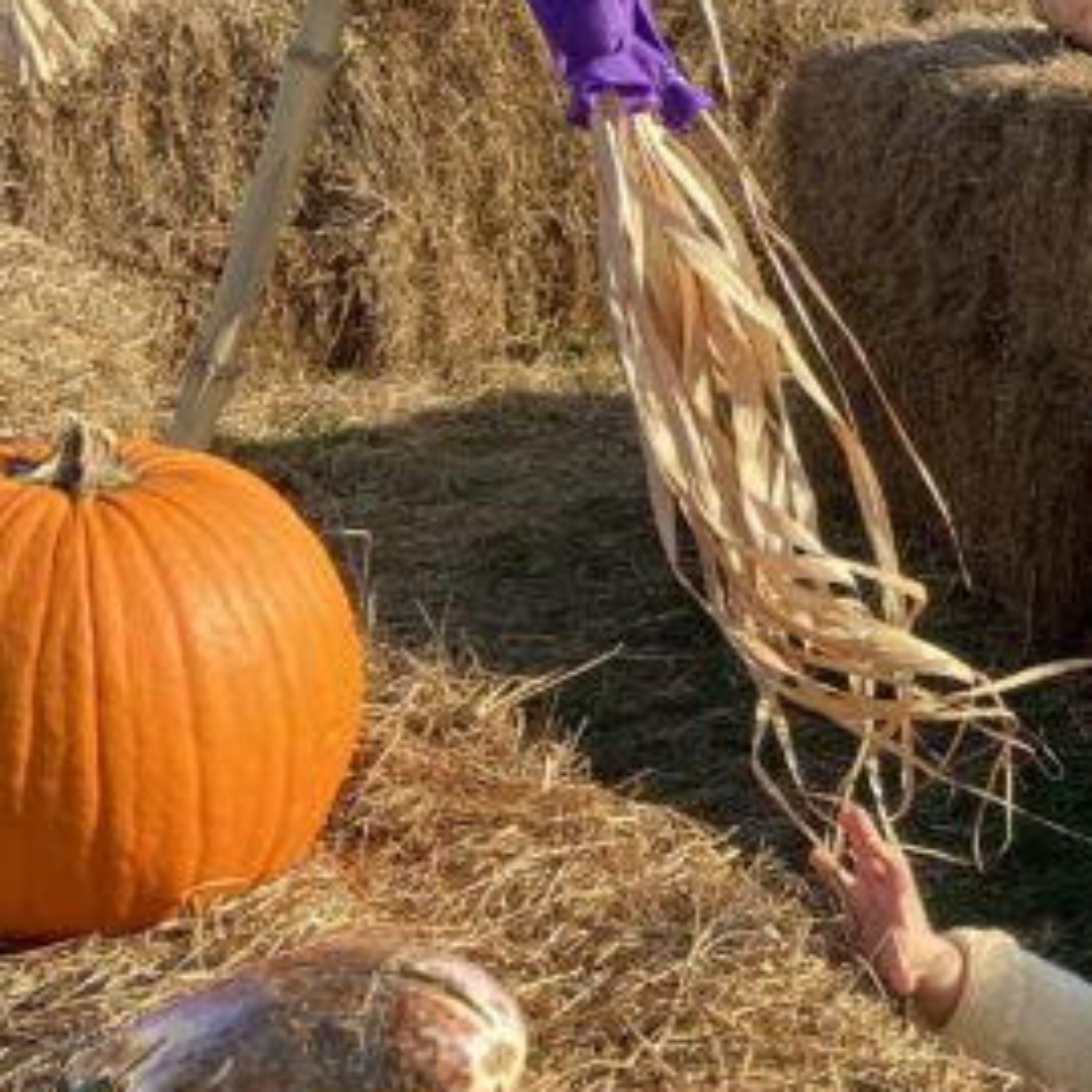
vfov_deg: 19.8
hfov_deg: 18.6
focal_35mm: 87
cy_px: 311
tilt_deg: -14.7
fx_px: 3105
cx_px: 1407
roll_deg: +0.3
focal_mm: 4.25
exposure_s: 1/1093
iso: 32
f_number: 1.8
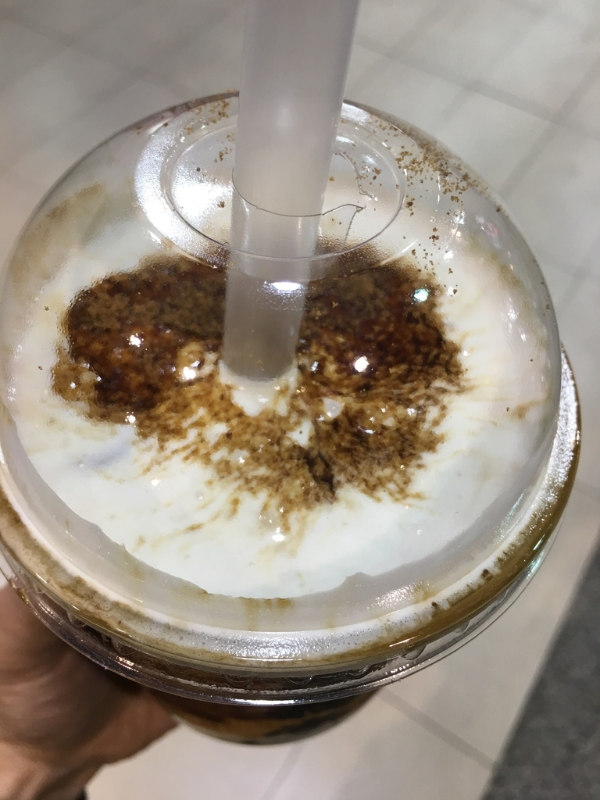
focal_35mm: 29
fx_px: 670
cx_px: 300
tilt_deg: -55.1
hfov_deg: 48.2
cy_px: 400
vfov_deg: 61.7
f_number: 2.2
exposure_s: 1/40
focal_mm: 4.15
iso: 25
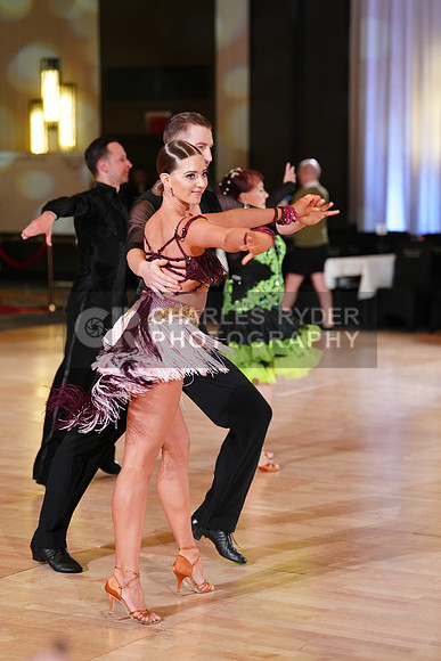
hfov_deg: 15.0
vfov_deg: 22.4
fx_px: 1671
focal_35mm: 91
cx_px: 220
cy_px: 330
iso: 1600
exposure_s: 1/400
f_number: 2.8
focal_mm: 91
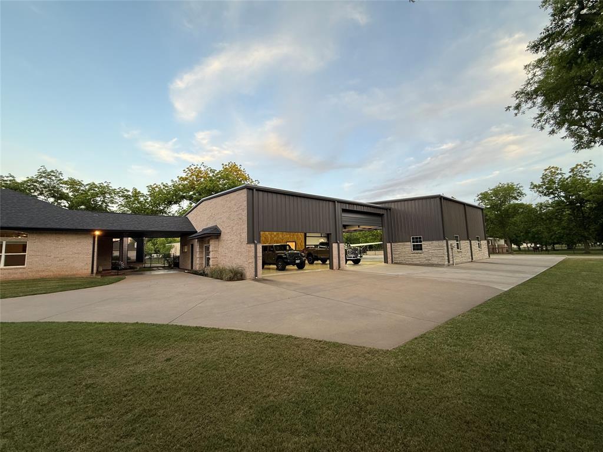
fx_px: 244
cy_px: 226
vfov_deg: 85.7
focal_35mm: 14
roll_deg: +1.2
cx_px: 302
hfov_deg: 102.1
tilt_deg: +6.2
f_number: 2.2
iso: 80
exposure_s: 1/120
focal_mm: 2.22
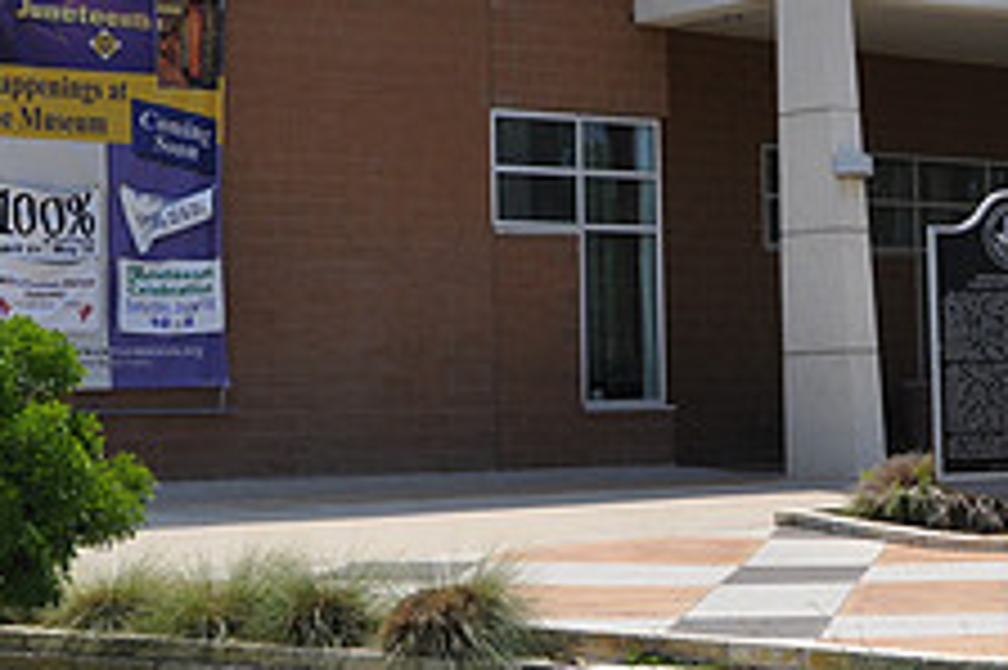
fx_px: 2826
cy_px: 362
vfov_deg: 13.5
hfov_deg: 19.6
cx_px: 1004
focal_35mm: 101
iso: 200
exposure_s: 1/200
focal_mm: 26
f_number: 7.1
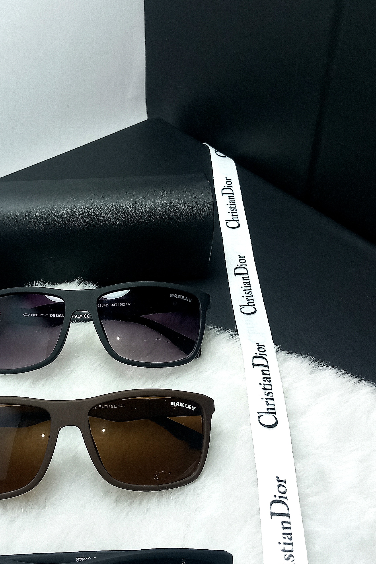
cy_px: 305
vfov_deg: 43.6
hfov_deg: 29.6
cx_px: 113
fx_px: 705
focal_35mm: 45
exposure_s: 1/101
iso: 40
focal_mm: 4
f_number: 1.8
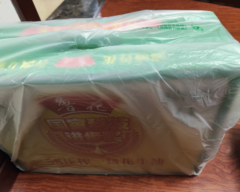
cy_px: 96
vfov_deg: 56.8
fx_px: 178
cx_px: 122
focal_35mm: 25
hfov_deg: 68.1
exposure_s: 1/33.3
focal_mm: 4.68
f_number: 1.8
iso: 480
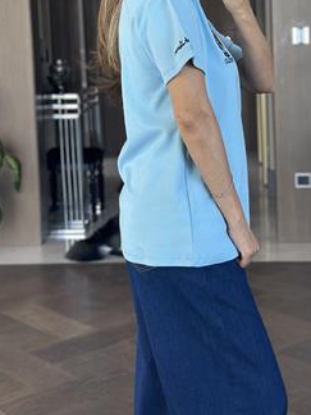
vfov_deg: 25.7
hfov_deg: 19.6
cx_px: 188
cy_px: 105
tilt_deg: -16.8
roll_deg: +0.6
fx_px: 898
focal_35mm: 75
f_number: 1.78
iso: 125
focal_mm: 6.86
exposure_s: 1/121
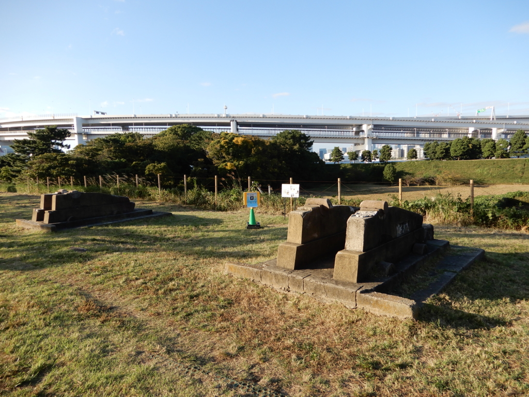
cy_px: 198
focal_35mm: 24
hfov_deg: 71.6
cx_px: 264
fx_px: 367
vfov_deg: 56.8
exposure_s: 1/400
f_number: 3.4
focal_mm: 4.3
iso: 80
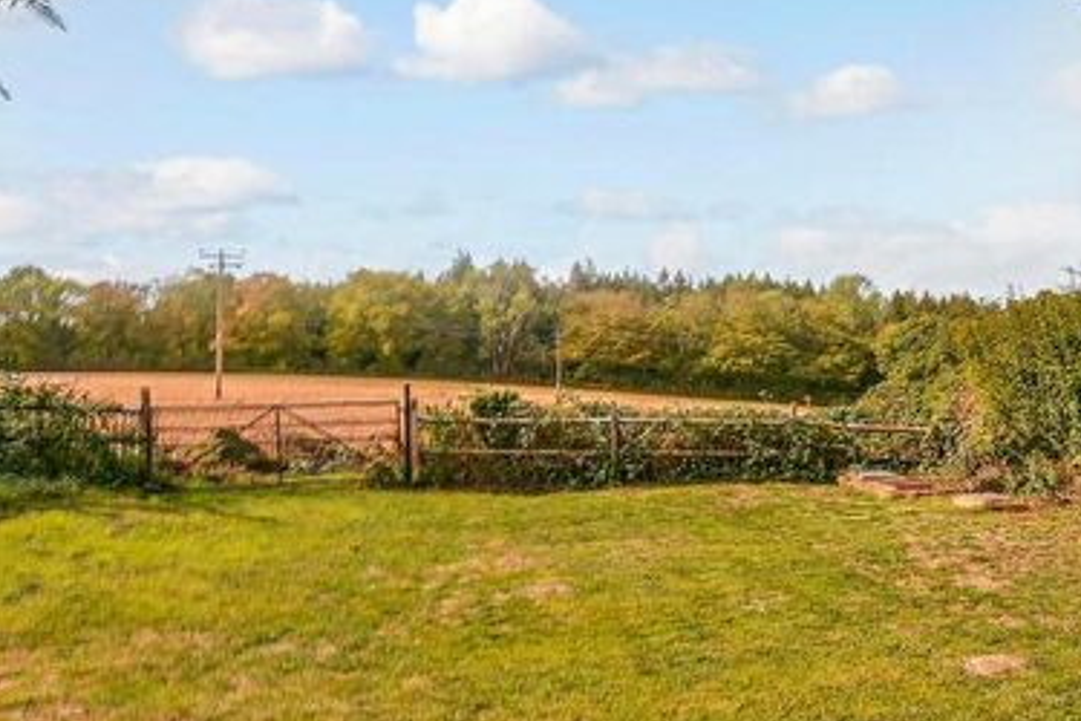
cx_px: 822
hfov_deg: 61.5
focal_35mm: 28
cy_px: 385
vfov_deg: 46.4
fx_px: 841
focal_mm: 10
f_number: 8
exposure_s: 1/250
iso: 200
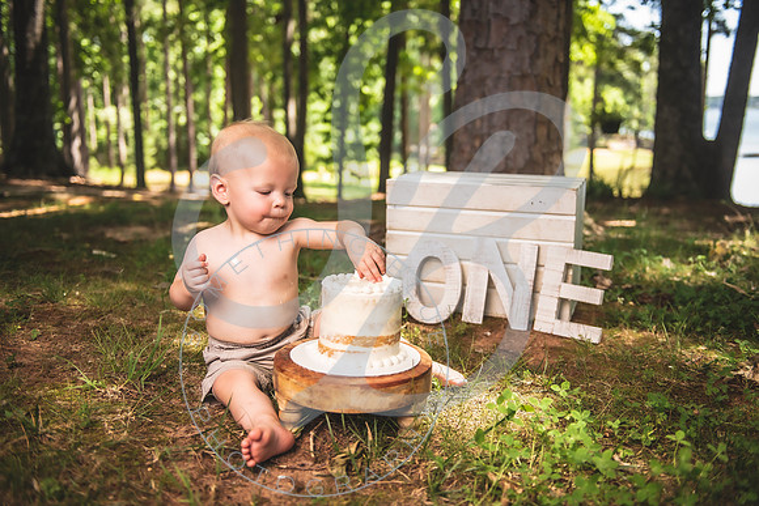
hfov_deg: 54.0
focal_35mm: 35
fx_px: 745
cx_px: 381
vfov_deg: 37.6
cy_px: 253
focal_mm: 35
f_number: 2.8
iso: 200
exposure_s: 1/400
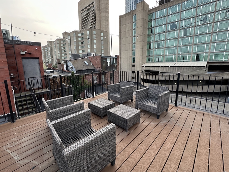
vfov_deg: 78.0
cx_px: 103
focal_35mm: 16
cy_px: 81
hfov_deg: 94.2
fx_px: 106
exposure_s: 1/106
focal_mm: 2.22
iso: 40
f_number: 2.2
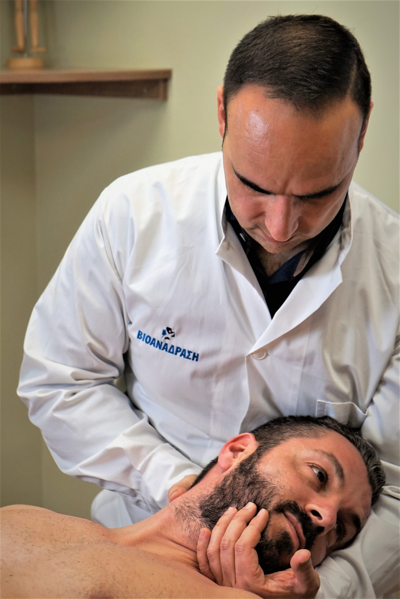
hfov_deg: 18.2
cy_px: 300
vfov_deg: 27.0
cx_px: 200
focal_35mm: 75
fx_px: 1250
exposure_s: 1/125
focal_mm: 50
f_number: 4.5
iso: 400
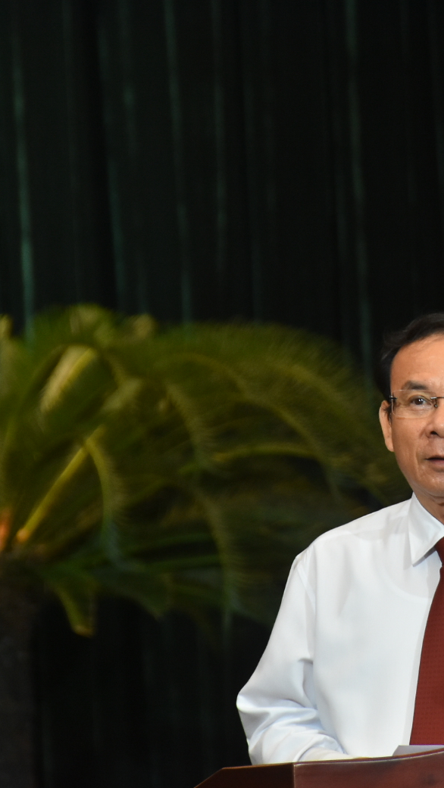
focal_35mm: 489
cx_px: 452
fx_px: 10229
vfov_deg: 4.4
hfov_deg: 2.5
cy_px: 404
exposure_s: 1/200
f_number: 5.6
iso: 1400
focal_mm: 200
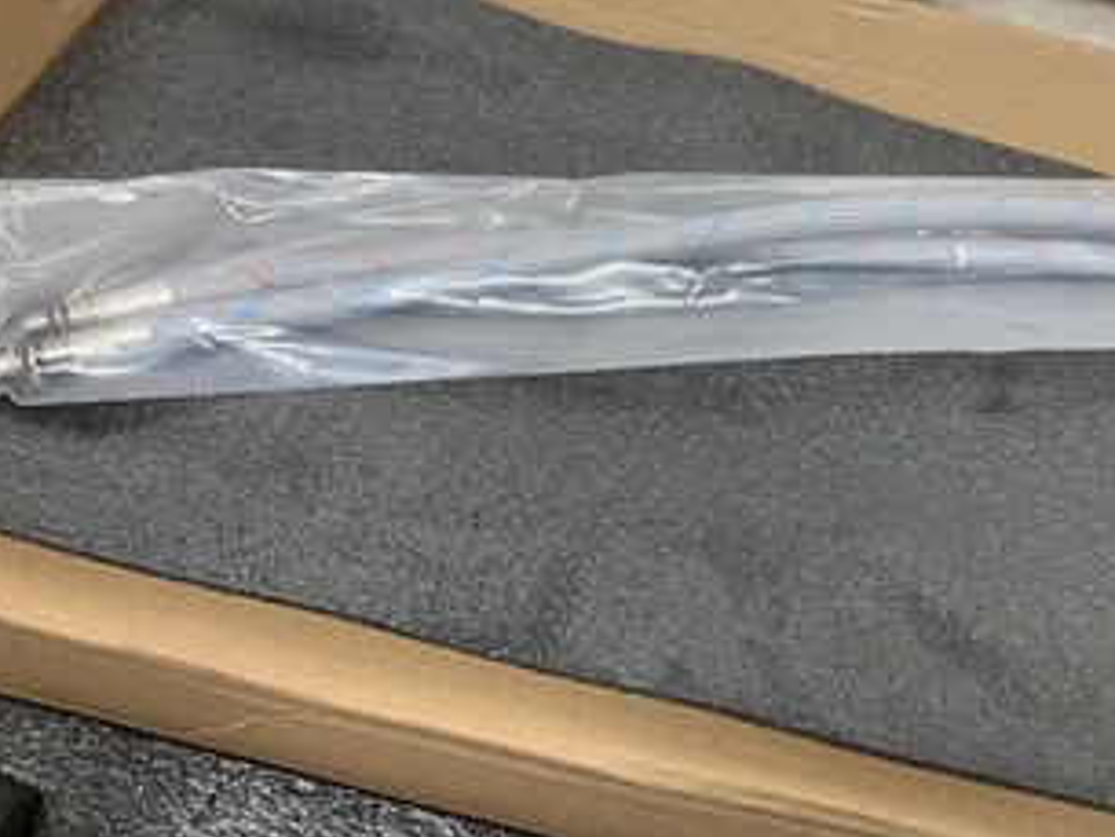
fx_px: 1224
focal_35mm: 38
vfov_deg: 37.5
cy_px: 311
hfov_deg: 48.7
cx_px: 654
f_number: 1.8
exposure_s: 1/60
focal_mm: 3
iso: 40
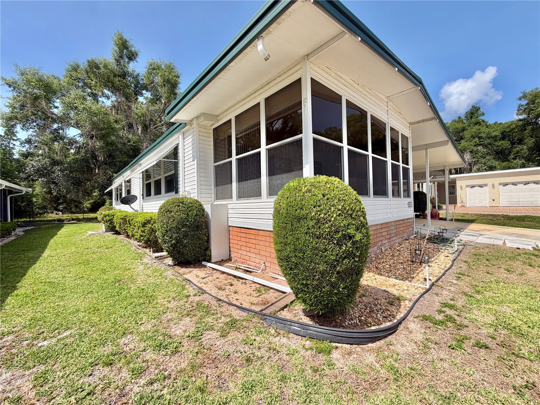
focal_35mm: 14
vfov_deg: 85.7
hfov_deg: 102.1
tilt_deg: +2.3
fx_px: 218
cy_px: 202
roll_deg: +1.5
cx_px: 270
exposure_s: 1/770
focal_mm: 2.22
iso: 25
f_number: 2.2
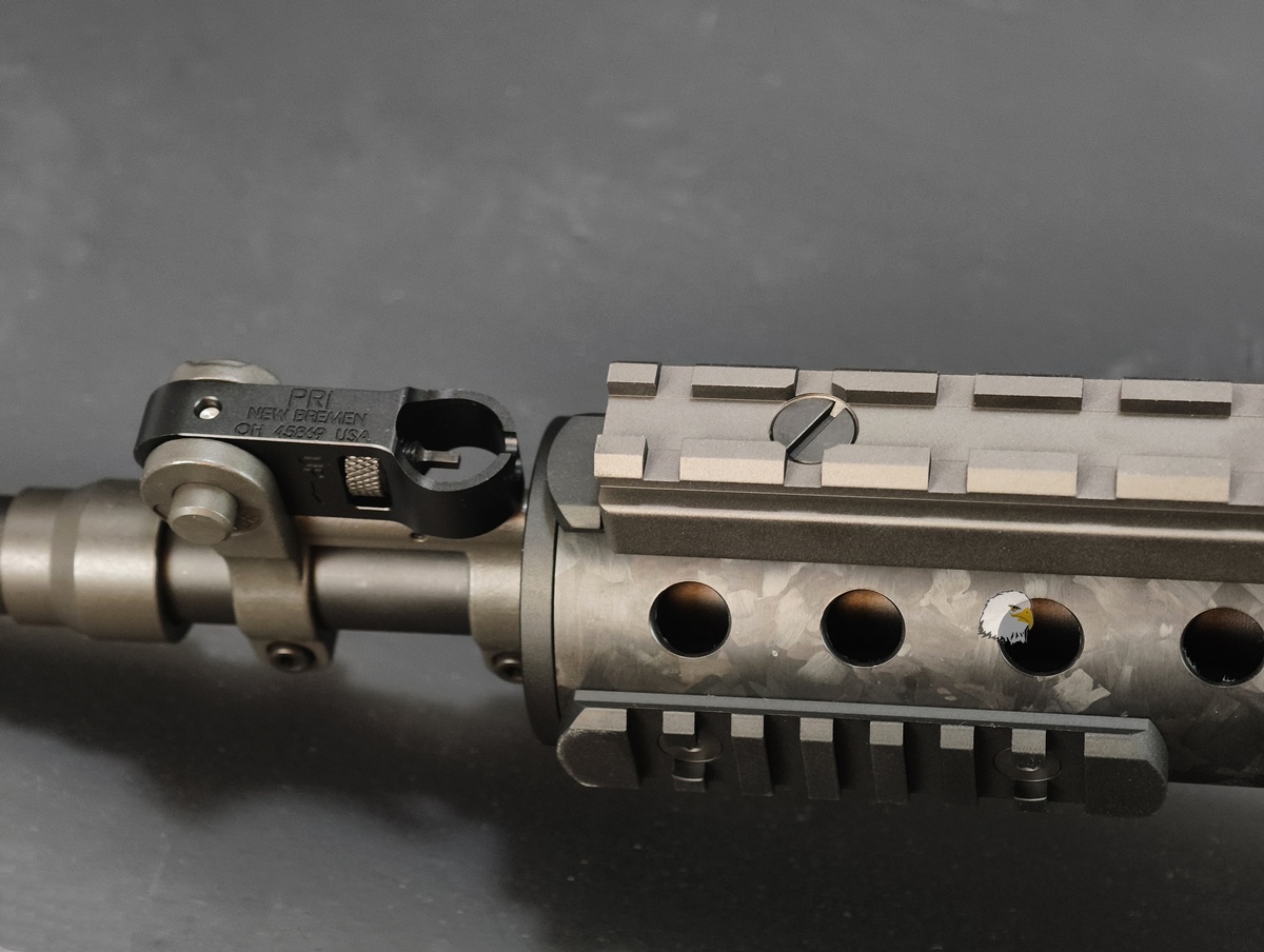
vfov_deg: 17.4
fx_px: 3109
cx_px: 632
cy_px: 476
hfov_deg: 23.0
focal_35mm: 85
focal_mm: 22.48
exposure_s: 1/13.3
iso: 2425
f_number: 2.67
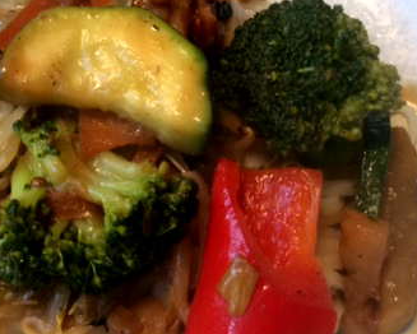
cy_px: 140
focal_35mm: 61
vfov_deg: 25.0
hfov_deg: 30.6
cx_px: 122
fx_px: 753
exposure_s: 1/25
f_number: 2.4
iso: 80
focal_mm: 3.3
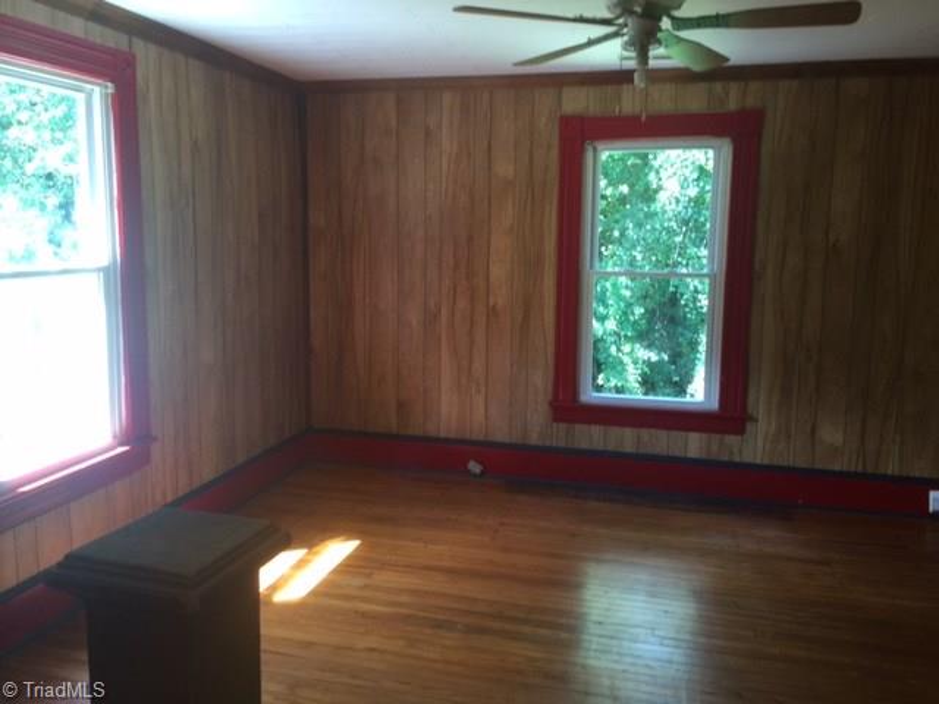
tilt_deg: -10.0
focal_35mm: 29
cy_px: 352
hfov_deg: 61.7
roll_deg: -1.9
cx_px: 470
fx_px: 787
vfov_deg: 48.2
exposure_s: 1/15
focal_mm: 4.15
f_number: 2.2
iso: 32
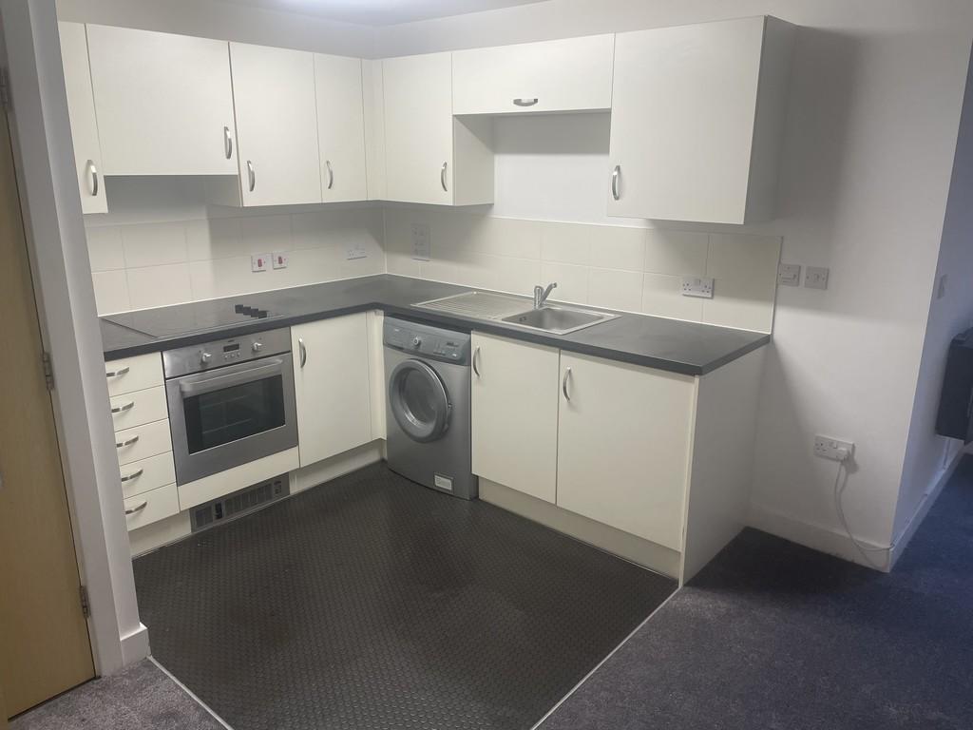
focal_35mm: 26
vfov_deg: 53.1
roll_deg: +0.2
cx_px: 486
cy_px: 365
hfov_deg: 67.3
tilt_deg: -15.4
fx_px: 731
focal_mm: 4.2
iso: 80
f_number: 1.6
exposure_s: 1/100
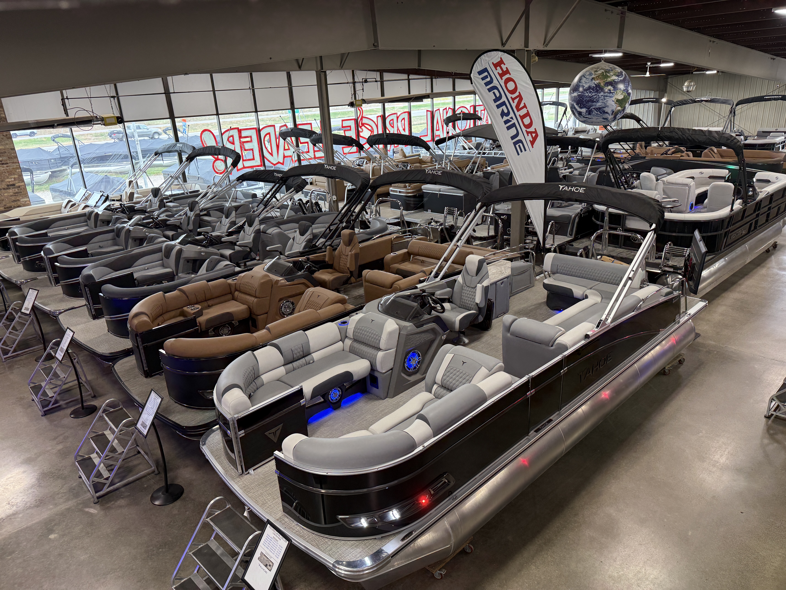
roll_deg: +2.9
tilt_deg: -19.7
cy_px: 295
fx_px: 545
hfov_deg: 71.6
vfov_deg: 56.8
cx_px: 393
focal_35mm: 24
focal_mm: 6.76
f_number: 1.78
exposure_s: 1/60
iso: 125
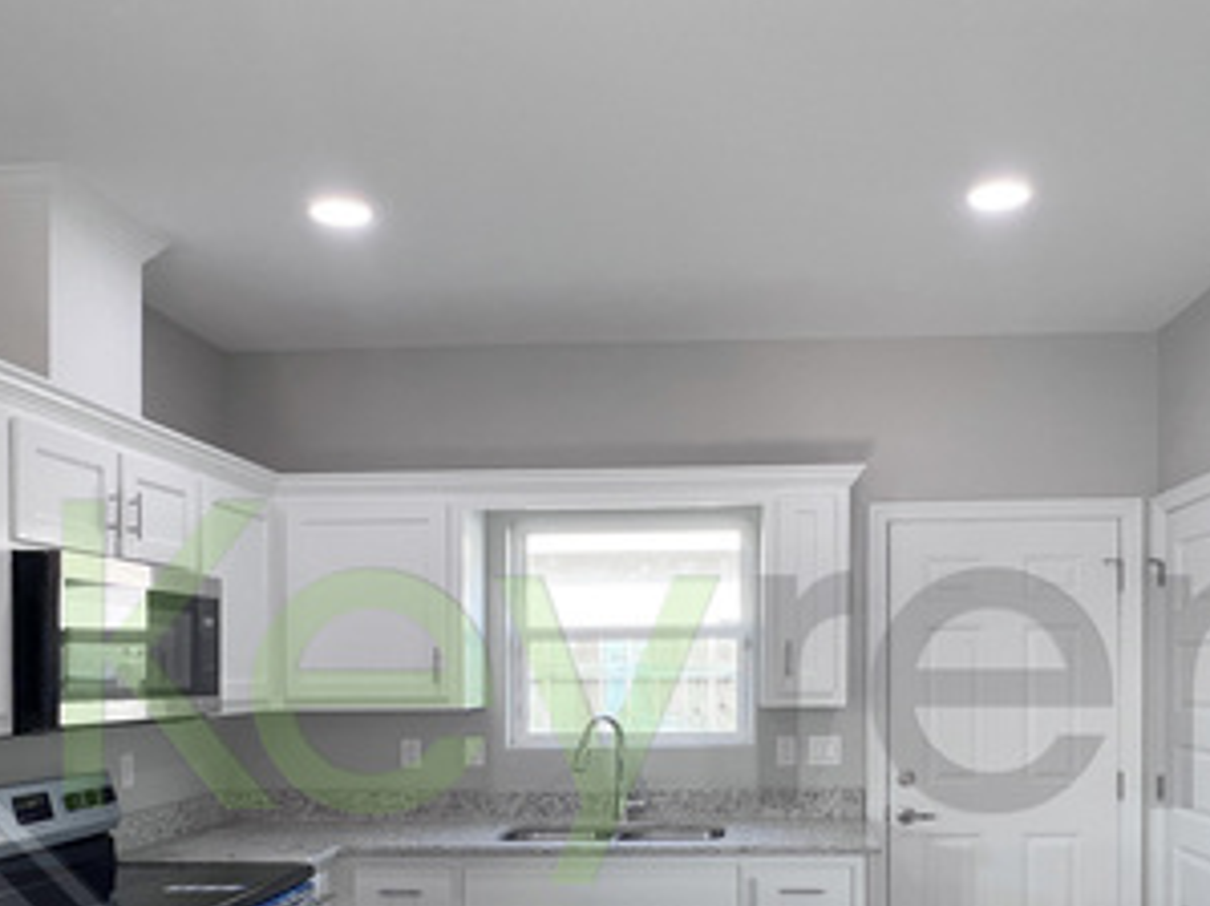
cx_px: 710
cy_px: 817
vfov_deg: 43.9
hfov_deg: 61.3
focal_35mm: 29
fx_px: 1013
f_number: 1.8
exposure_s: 1/60
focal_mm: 1.57
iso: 200
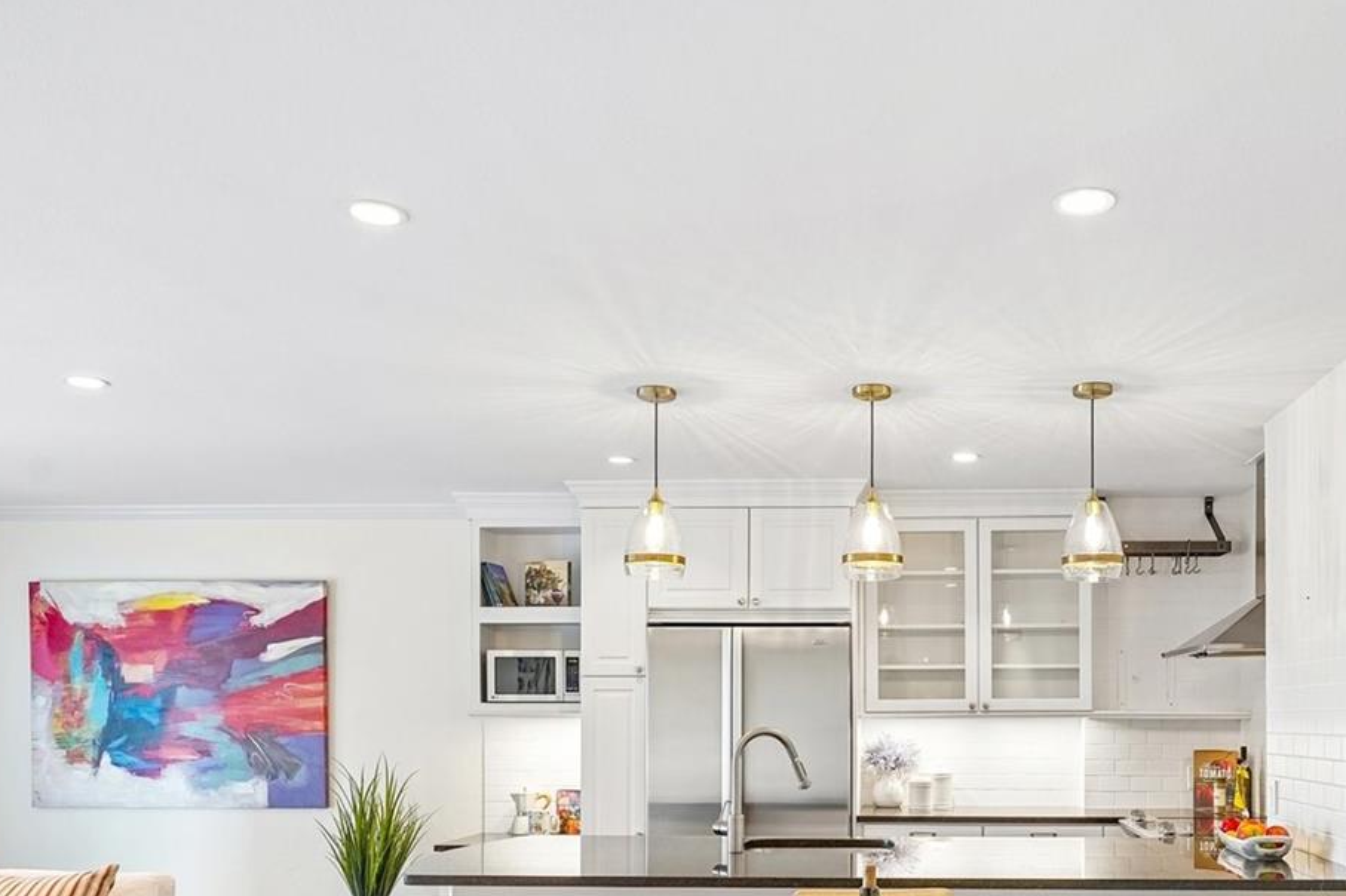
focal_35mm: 31
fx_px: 1167
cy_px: 715
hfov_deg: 58.7
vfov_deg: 40.3
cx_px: 883
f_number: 8
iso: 400
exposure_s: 1/15
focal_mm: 17.7
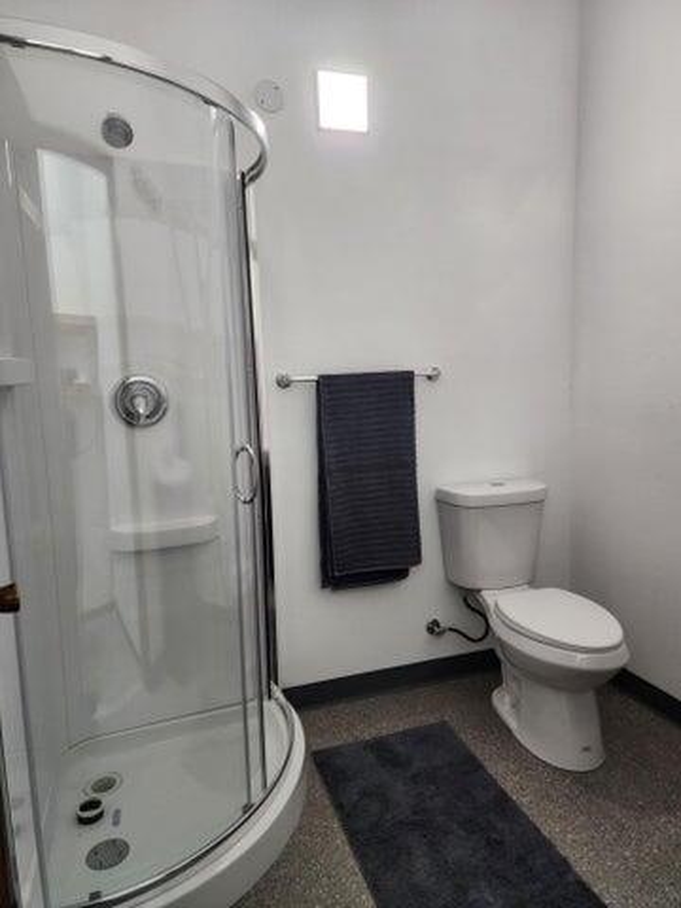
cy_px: 454
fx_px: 603
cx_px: 340
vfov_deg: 73.9
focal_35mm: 23
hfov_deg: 58.9
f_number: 1.8
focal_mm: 6.4
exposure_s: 1/120
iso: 320
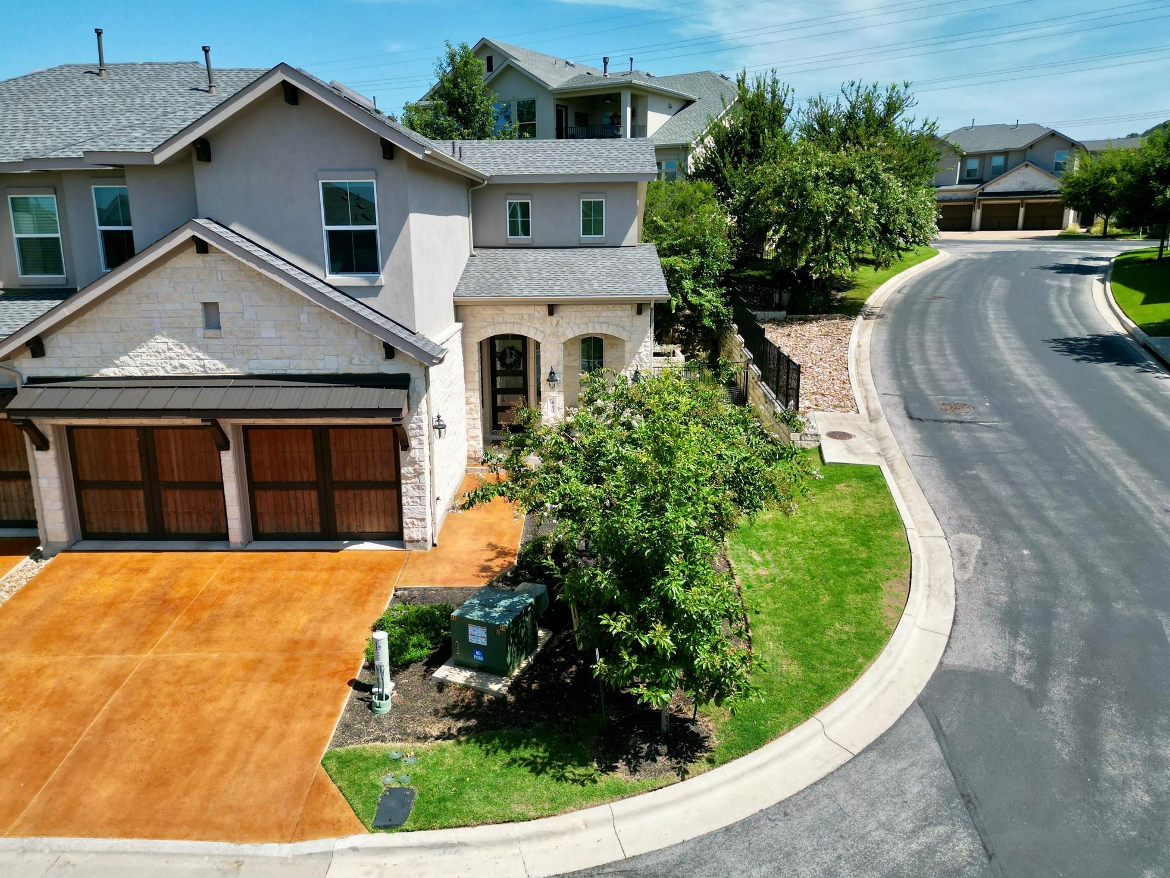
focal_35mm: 25
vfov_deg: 54.9
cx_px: 564
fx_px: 845
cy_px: 427
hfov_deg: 69.4
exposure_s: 1/3200
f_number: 1.7
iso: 150
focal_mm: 6.72
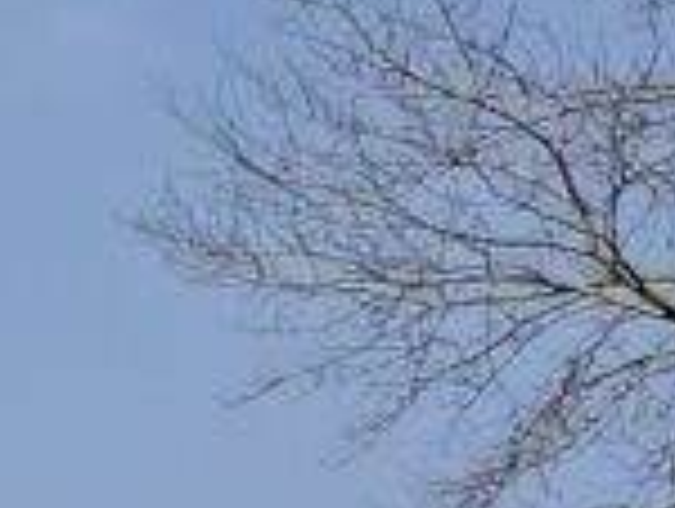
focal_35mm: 157
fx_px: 3066
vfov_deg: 8.6
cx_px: -1372
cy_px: 1268
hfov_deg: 9.6
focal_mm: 5.54
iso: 50
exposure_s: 1/1605
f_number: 1.8
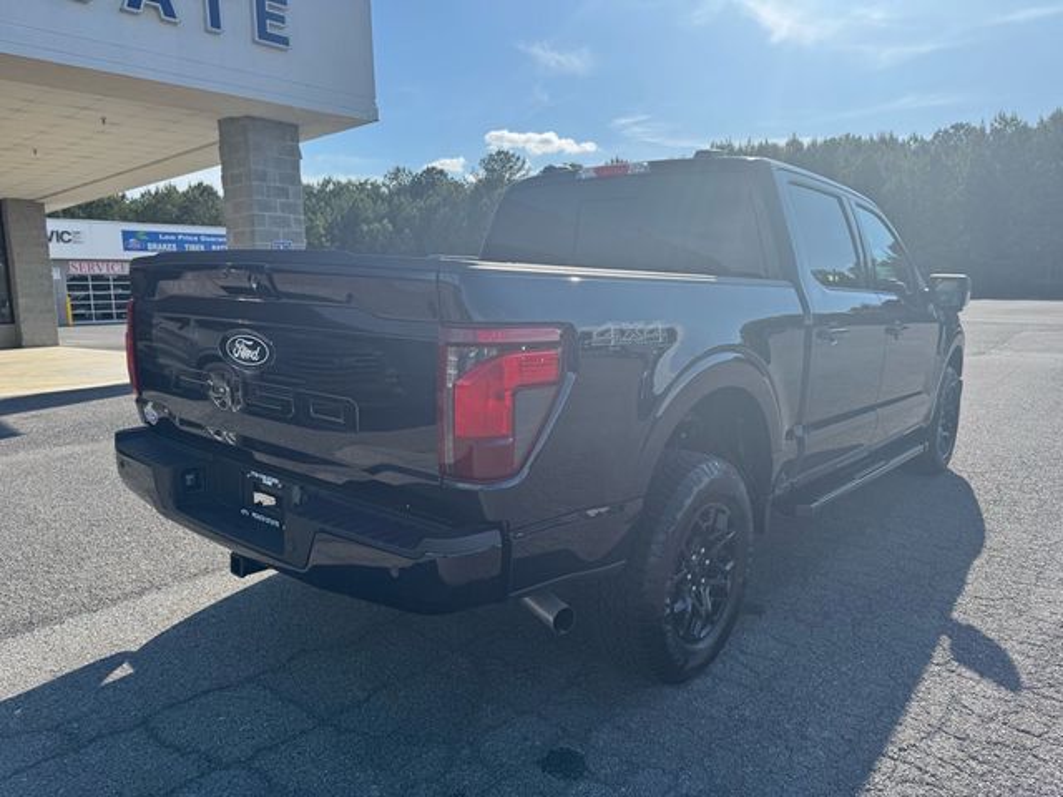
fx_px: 737
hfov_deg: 71.6
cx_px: 532
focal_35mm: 24
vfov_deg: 56.8
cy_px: 398
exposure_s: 1/3096
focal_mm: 6.76
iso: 80
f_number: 1.78
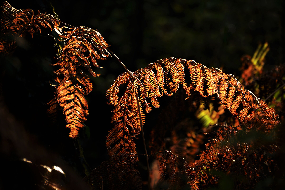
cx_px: 142
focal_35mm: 260
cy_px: 95
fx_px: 2059
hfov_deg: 7.9
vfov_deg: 5.3
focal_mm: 260
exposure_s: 1/50
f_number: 6.3
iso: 160
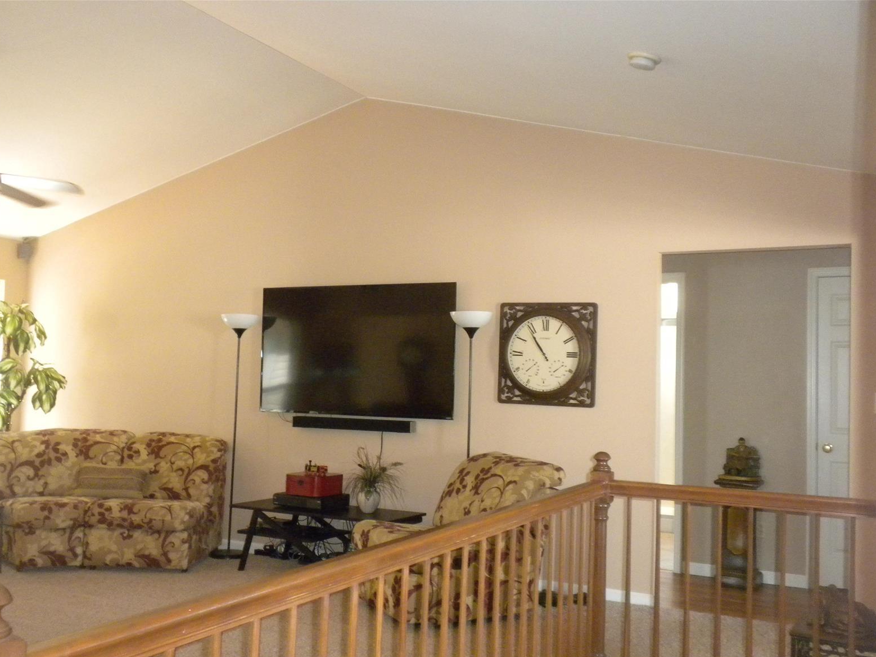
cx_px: 432
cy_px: 337
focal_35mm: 38
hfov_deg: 49.0
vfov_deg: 37.7
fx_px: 961
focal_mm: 6.6
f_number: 3.5
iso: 595
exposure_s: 1/30
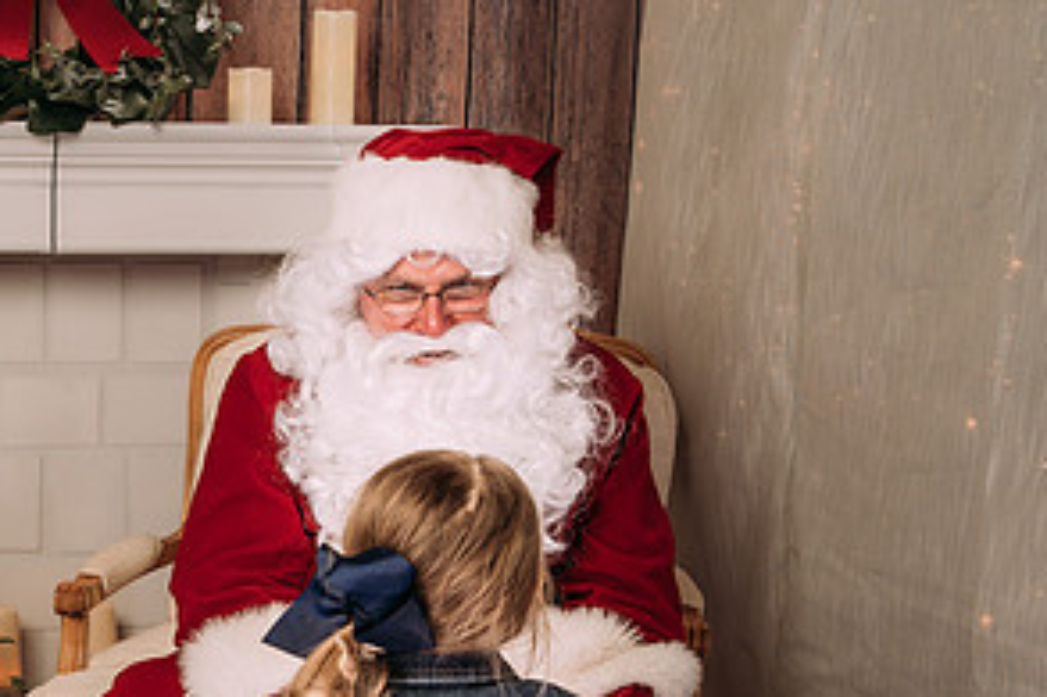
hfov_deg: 27.2
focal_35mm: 72
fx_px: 2093
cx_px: 132
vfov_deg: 18.6
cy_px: 626
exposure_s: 1/100
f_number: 5.6
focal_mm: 35
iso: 100
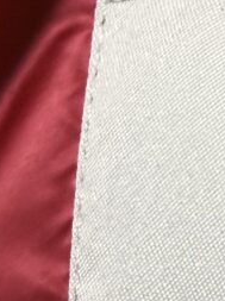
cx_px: 382
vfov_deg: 13.0
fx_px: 1321
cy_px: 113
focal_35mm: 152
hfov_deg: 9.4
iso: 320
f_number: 2.2
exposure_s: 1/100
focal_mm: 2.22
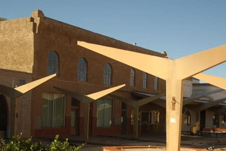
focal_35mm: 63
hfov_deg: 31.7
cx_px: 145
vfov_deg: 21.4
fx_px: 395
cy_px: 105
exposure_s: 1/2500
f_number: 3.3
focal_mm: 28
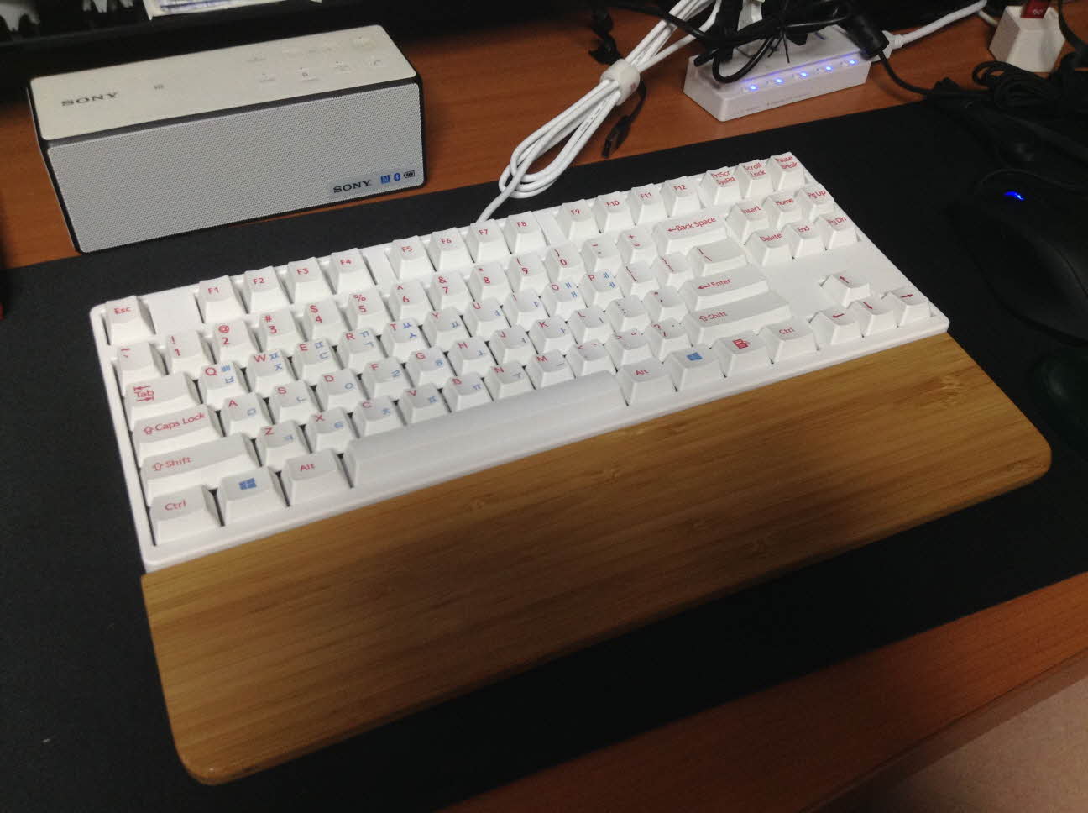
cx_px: 544
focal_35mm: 33
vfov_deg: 42.8
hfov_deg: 55.4
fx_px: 1036
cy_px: 406
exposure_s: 1/24
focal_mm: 3.3
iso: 64
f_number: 2.4
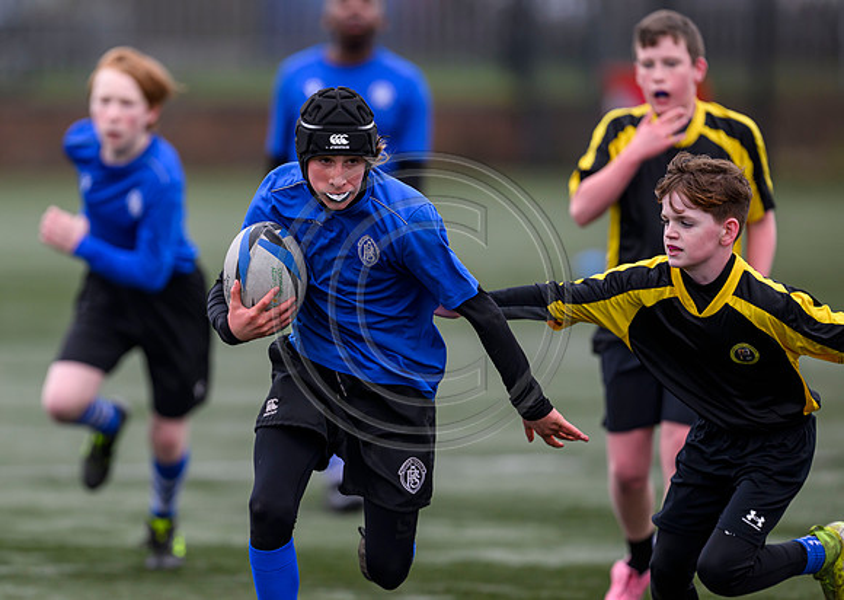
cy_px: 320
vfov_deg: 3.1
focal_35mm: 461
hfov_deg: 4.4
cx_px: 347
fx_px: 11040
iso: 500
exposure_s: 1/1600
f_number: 3.5
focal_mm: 400
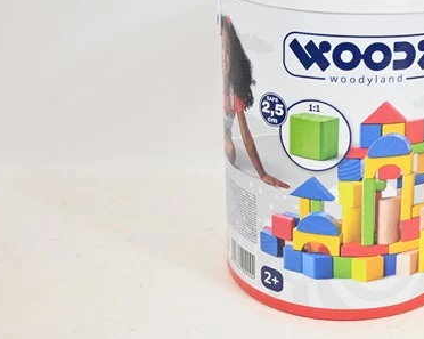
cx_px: 359
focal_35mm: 61
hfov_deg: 29.8
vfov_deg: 24.6
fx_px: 769
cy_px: 87
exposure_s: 1/200
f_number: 4
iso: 400
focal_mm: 22.5
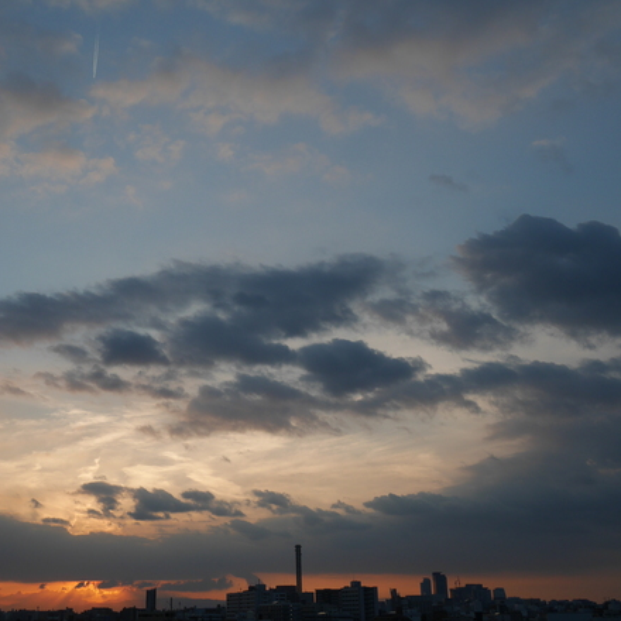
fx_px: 832
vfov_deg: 40.9
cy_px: 311
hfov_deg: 40.7
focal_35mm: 41
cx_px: 240
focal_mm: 17
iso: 200
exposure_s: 1/200
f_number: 6.3
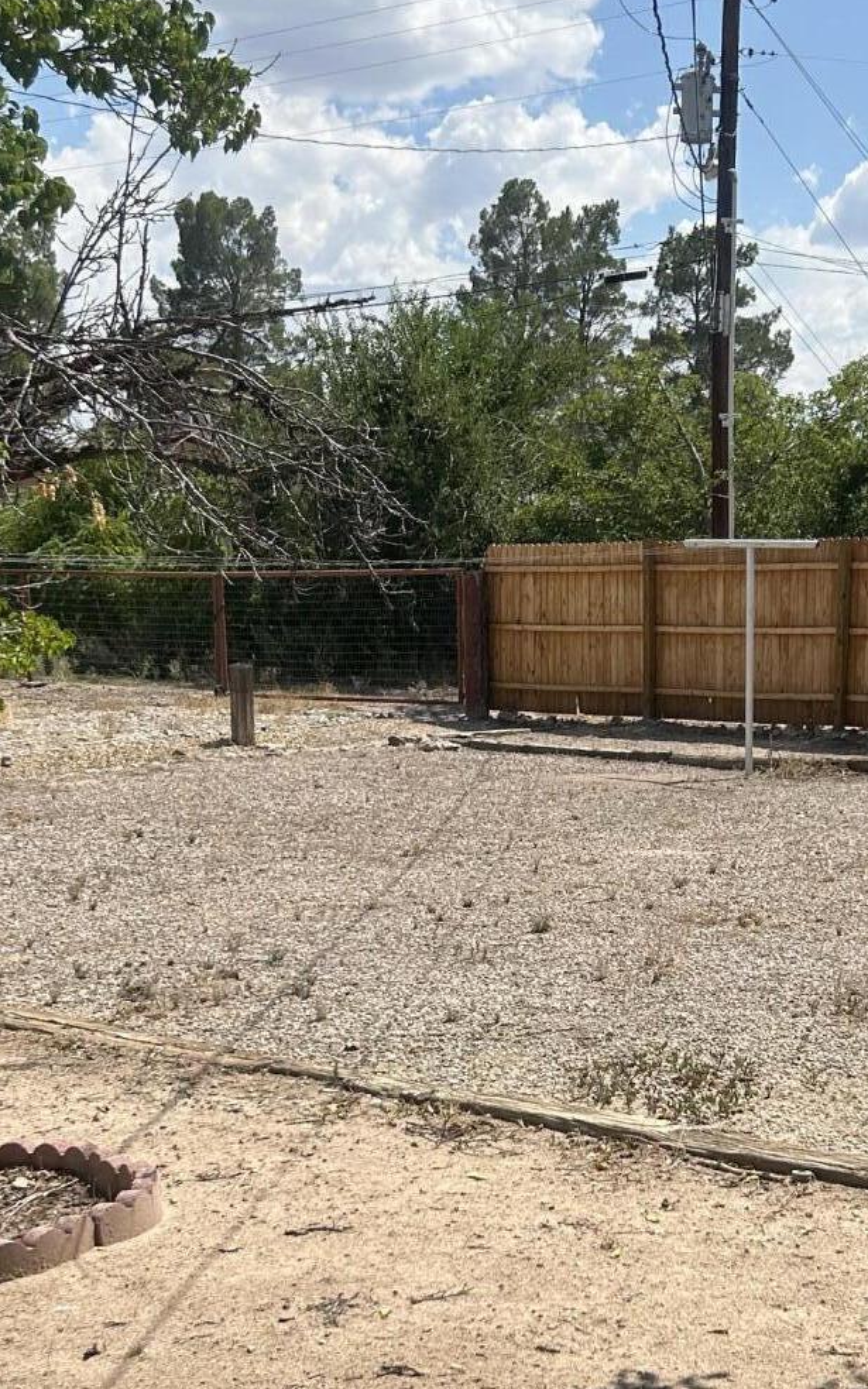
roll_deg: -0.6
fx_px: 2120
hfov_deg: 22.9
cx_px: 651
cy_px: 998
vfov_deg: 35.7
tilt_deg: -10.8
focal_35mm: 56
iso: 50
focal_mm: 5.7
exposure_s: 1/4630
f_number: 1.5
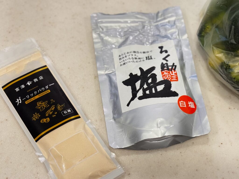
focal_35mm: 48
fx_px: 331
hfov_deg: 39.7
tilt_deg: -60.1
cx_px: 120
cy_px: 90
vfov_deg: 30.3
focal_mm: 6.76
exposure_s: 1/65
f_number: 1.78
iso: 100
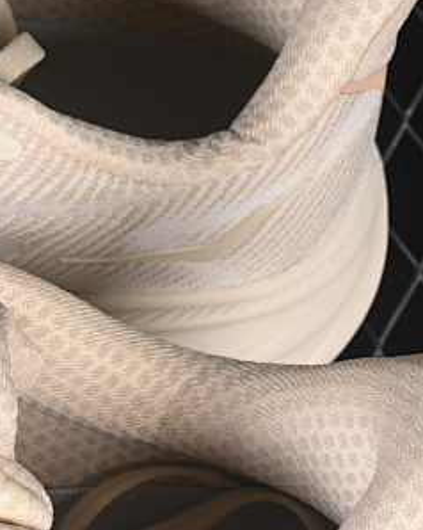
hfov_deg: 6.0
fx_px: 3995
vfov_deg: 7.6
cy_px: 402
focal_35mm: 255
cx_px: -251
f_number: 7.1
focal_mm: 50
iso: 160
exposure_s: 1/80
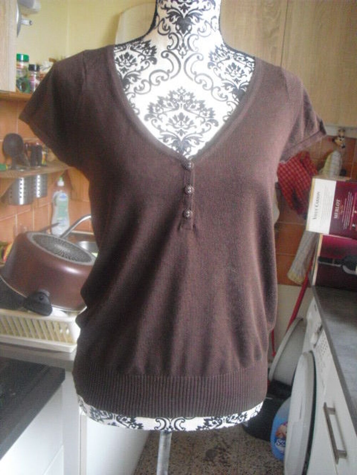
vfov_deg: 51.4
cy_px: 238
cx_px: 178
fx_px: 495
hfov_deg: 39.7
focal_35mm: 36
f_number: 3.1
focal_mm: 6.3
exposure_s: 1/8
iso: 800
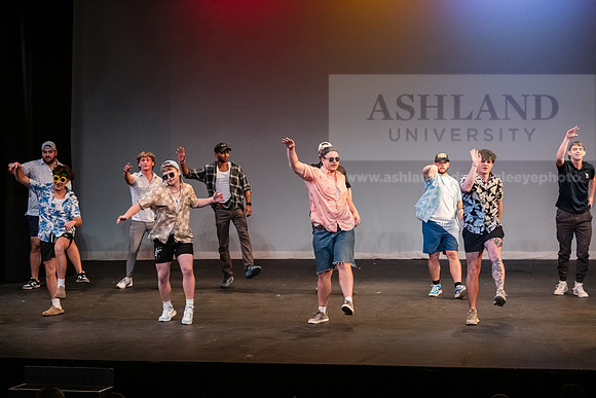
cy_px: 199
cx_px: 298
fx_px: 1921
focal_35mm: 116
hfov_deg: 17.6
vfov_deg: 11.8
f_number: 3.2
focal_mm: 116
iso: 4000
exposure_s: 1/250
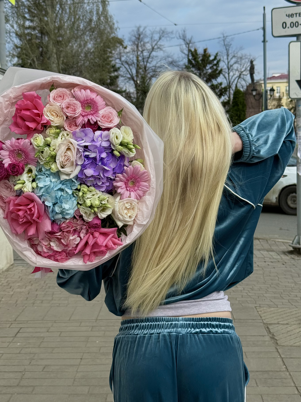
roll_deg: +1.1
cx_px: 150
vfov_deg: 39.7
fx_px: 557
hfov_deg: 30.3
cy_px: 201
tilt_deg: -5.1
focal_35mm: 48
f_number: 1.78
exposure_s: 1/2865
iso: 64
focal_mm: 6.76
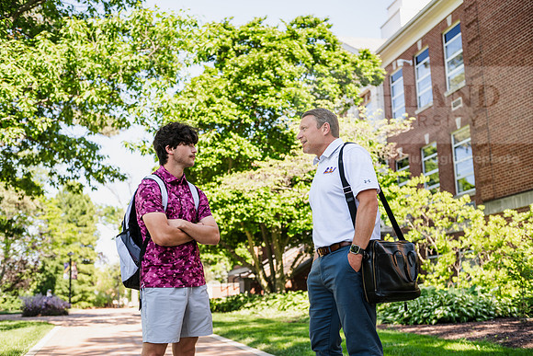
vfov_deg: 29.9
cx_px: 266
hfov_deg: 43.6
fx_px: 666
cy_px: 178
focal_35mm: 45
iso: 100
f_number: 3.2
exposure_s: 1/250
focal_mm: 45
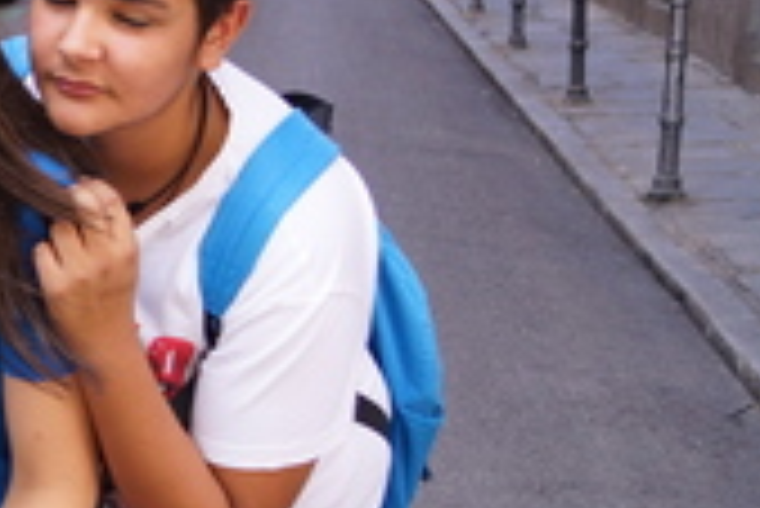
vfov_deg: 12.1
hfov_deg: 16.4
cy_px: 495
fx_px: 2366
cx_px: -423
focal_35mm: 112
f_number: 3.5
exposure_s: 1/200
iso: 200
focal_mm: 20
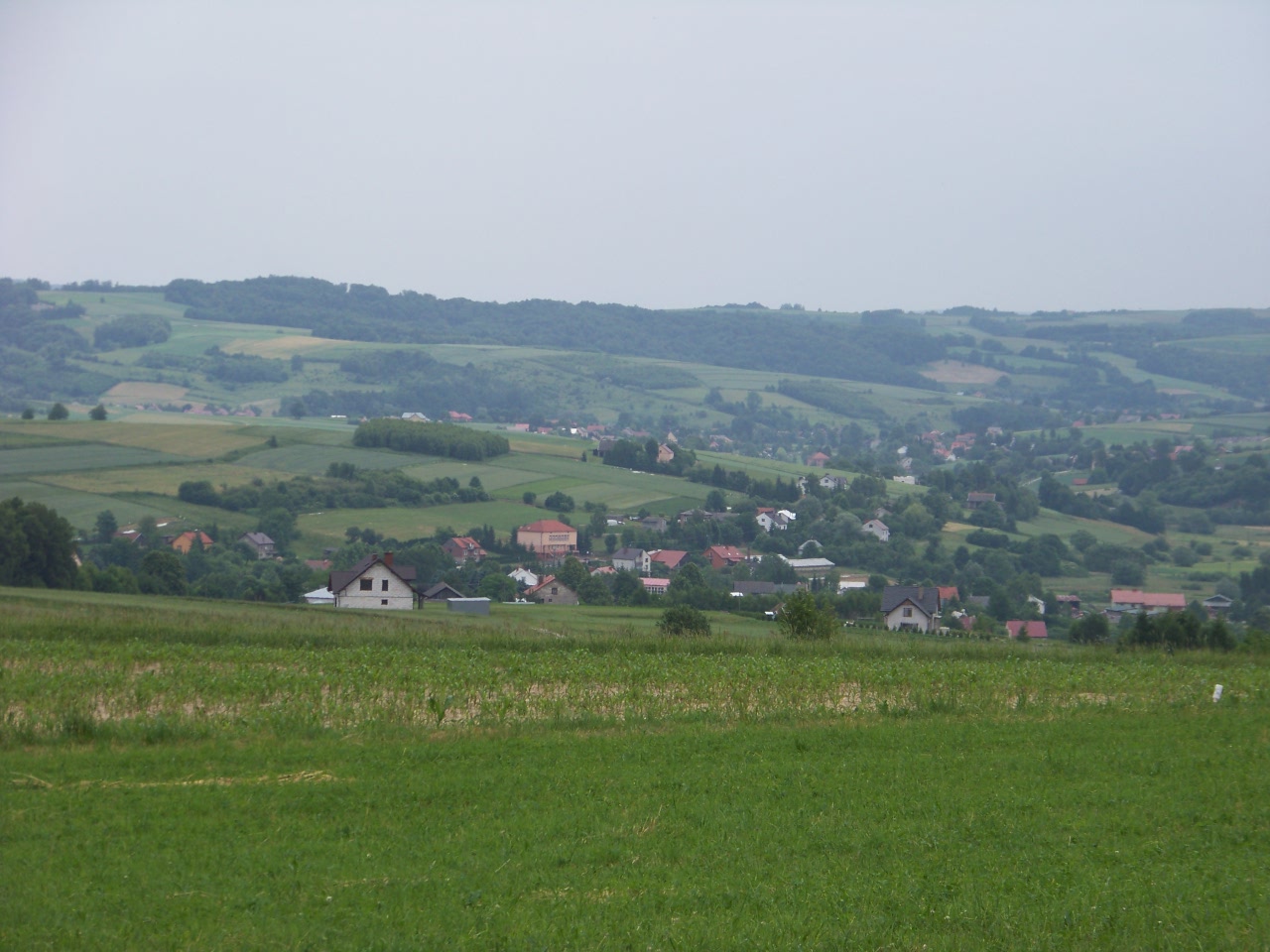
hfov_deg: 13.3
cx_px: 635
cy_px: 476
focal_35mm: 148
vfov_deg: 10.0
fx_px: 5430
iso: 64
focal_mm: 24
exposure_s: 1/640
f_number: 3.2
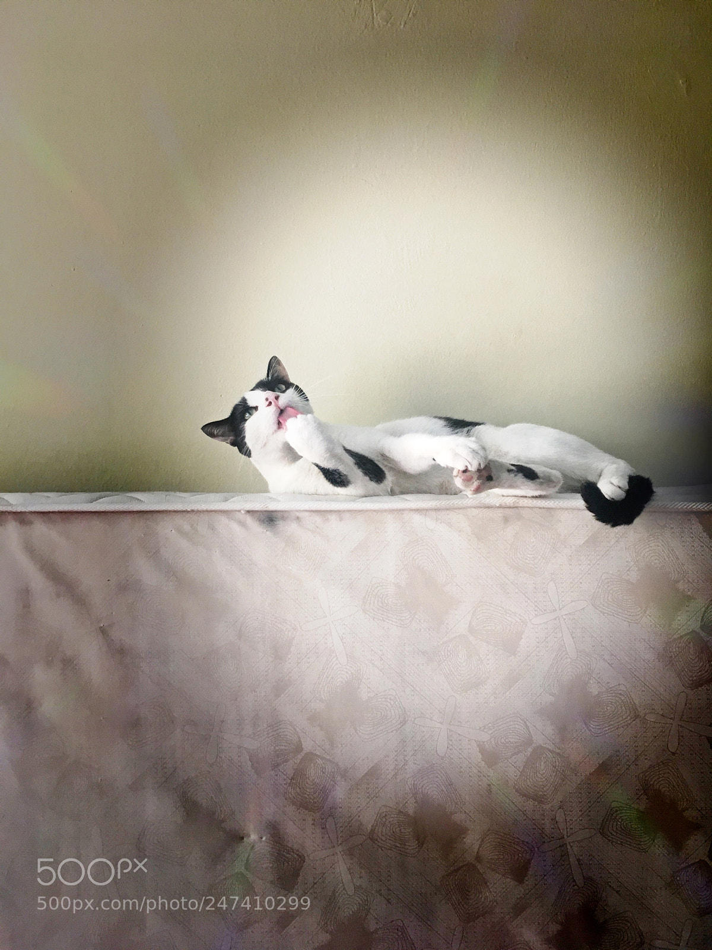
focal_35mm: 29
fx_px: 795
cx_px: 356
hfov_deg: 48.2
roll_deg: -2.4
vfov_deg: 61.7
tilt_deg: -9.1
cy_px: 475
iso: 40
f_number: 2.2
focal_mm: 4.15
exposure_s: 1/30
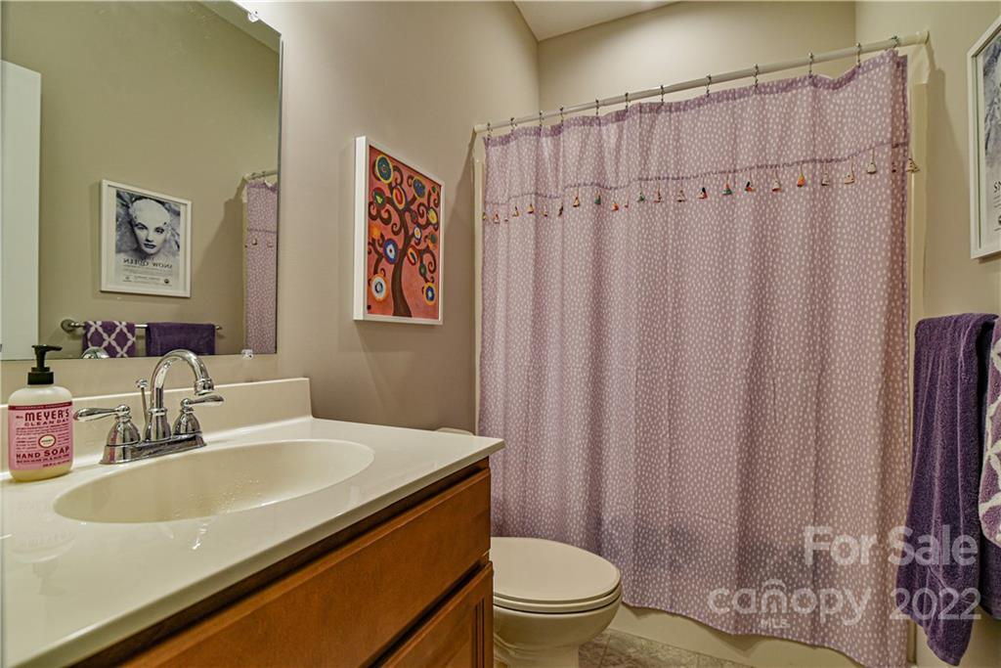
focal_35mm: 16
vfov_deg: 73.8
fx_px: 445
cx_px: 500
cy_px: 334
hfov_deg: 96.7
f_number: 4.5
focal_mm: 16
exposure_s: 1/80
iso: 800
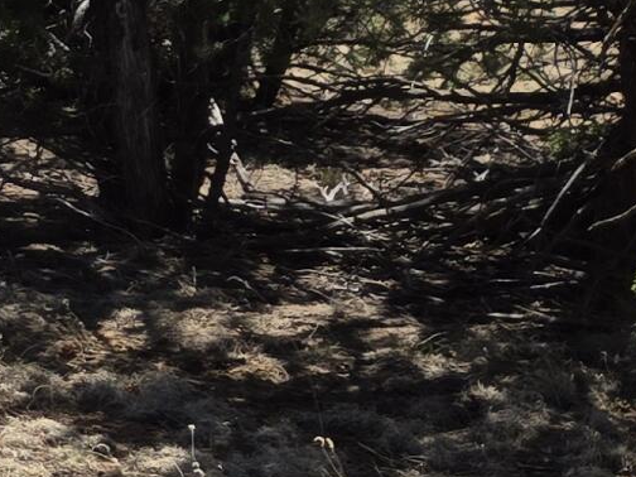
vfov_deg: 10.8
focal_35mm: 137
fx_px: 2517
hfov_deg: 11.2
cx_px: -1050
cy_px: 418
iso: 25
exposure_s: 1/2111
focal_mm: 5.4
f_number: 1.8
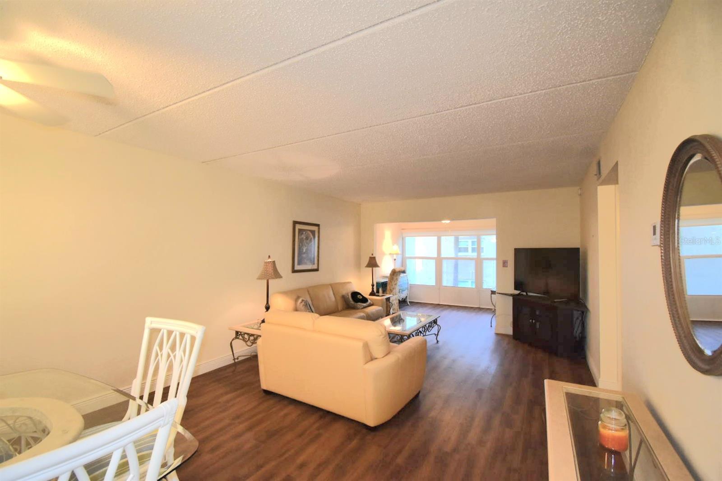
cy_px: 240
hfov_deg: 100.4
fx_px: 301
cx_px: 361
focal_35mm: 15
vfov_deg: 77.3
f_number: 5
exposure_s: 1/100
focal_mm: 10
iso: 800
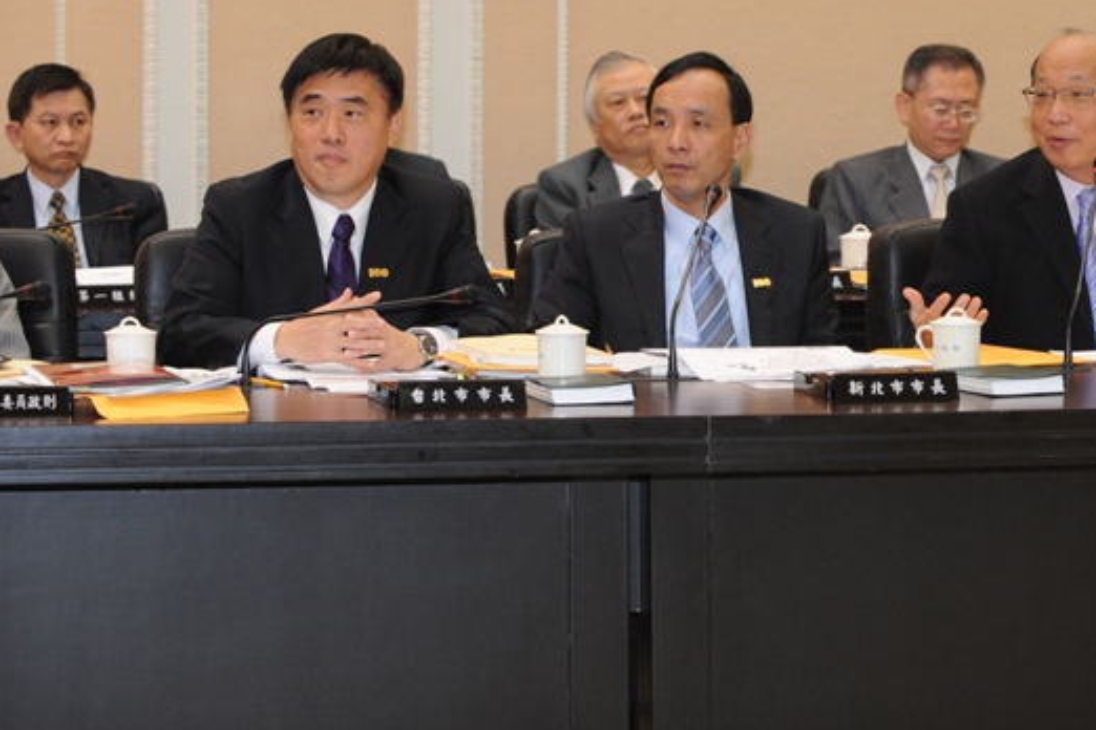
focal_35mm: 157
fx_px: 4779
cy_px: 275
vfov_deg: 8.7
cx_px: 1023
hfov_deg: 13.0
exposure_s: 1/160
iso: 1600
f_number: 3.5
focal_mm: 80
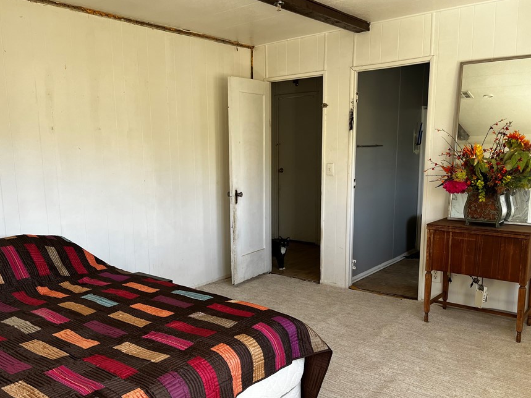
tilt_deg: -9.7
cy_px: 224
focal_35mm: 31
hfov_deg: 58.2
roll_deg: +0.9
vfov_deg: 45.3
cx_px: 234
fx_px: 475
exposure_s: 1/122
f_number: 1.6
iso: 64
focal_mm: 5.1
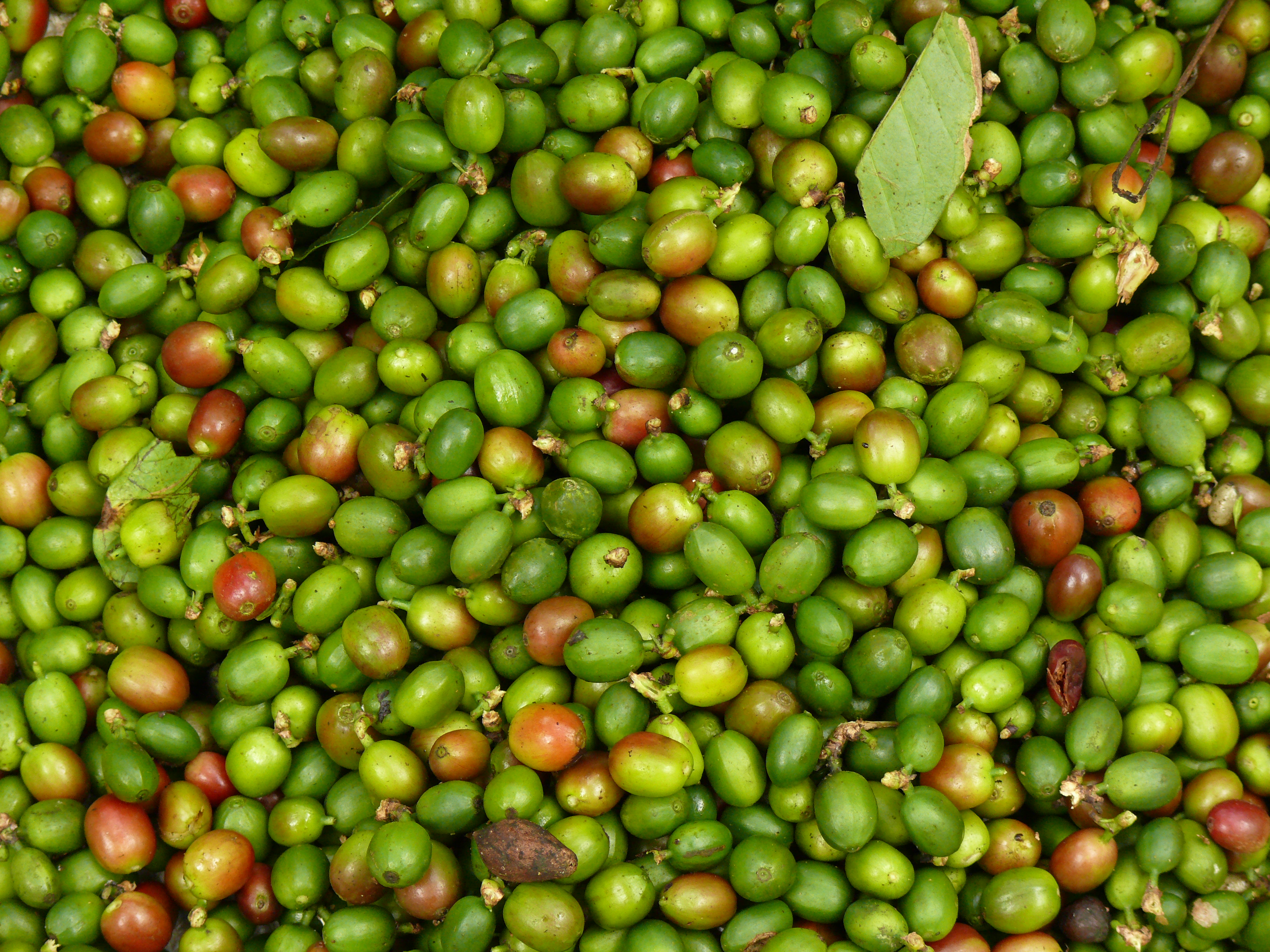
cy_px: 476
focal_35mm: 135
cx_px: 635
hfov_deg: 14.6
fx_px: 4953
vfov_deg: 11.0
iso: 200
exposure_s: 1/125
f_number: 3.6
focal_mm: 28.6
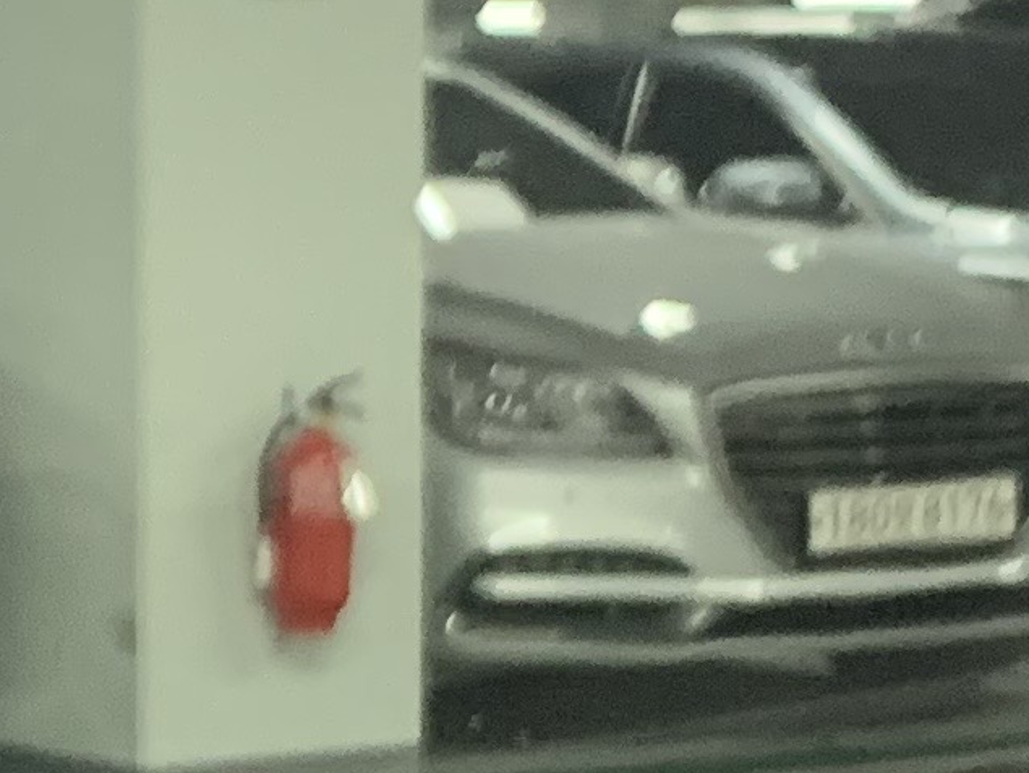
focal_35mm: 165
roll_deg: +0.4
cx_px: -248
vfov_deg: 8.9
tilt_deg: -9.2
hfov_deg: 11.7
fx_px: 4908
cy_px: 971
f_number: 1.8
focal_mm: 4.25
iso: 640
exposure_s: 1/30
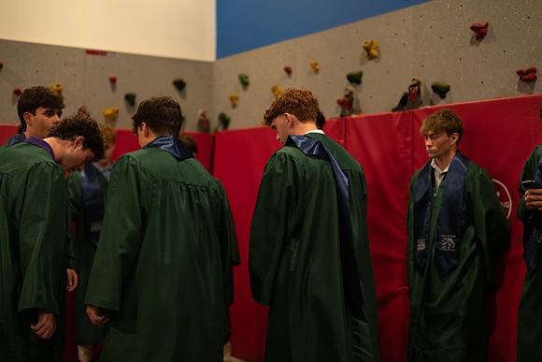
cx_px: 271
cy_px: 181
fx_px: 753
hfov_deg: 39.6
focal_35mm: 50
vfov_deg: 27.0
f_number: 1.2
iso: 2500
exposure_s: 1/400
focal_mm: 50
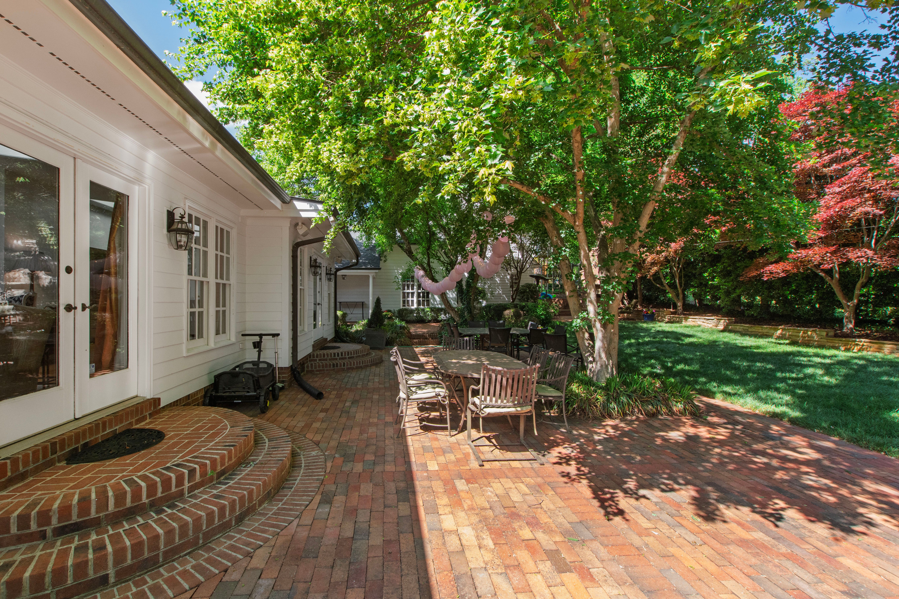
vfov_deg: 77.3
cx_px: 450
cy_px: 300
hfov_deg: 100.4
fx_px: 375
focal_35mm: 15
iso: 320
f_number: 8
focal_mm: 10
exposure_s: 1/100
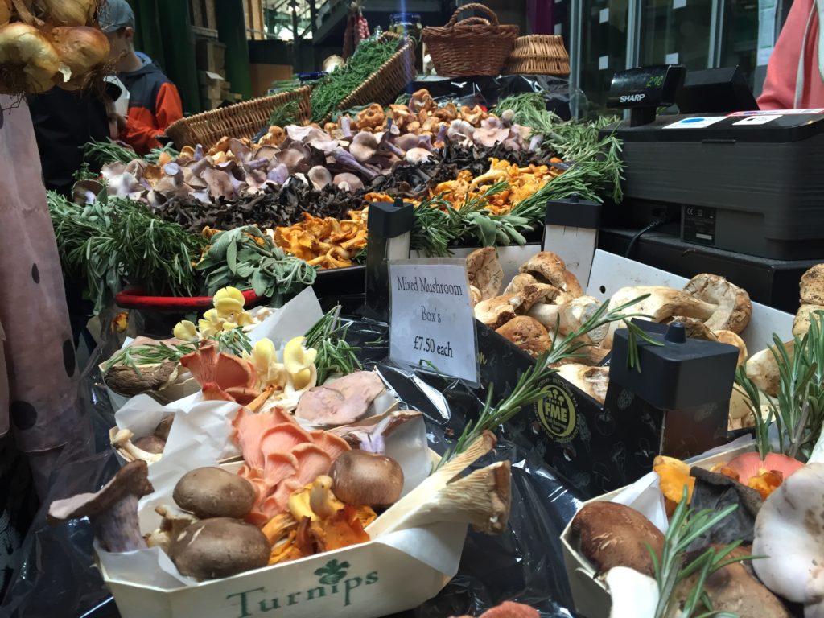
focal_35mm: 29
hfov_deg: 61.7
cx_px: 412
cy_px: 309
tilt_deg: -15.2
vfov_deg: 48.2
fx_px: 690
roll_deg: +1.1
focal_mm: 4.15
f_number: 2.2
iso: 80
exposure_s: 1/33
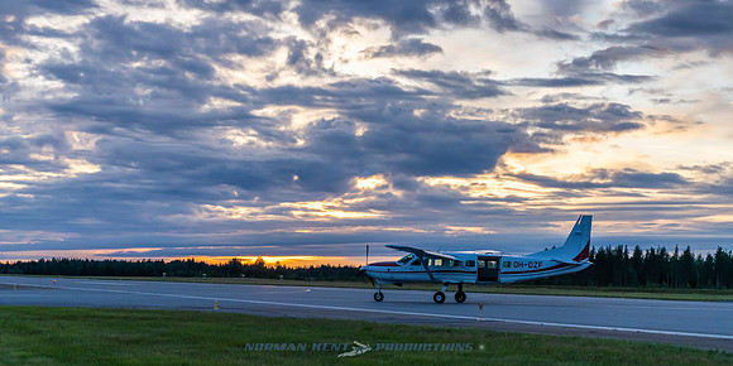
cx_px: 366
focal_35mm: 75
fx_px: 1425
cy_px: 225
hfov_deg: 28.8
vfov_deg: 14.6
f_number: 4
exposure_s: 1/2000
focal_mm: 70
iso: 1600
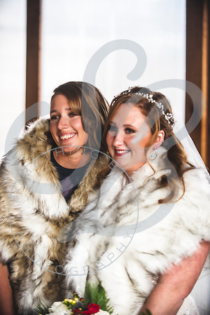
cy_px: 158
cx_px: 105
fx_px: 857
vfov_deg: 20.8
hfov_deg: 14.0
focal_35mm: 98
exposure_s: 1/500
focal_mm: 98
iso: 1600
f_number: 2.8
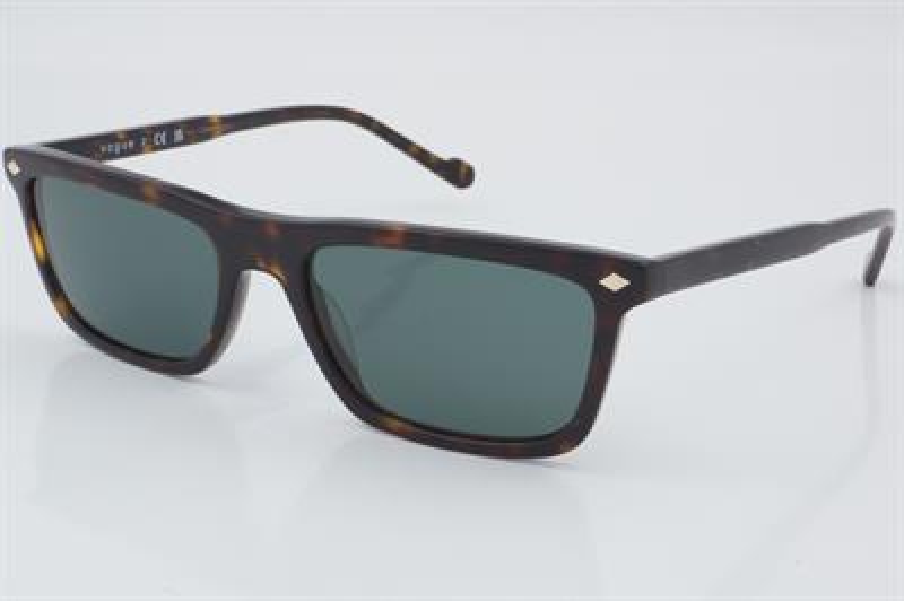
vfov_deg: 18.2
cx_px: 452
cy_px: 300
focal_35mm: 75
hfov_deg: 27.0
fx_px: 1882
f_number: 32
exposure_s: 1/3
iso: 100
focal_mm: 50
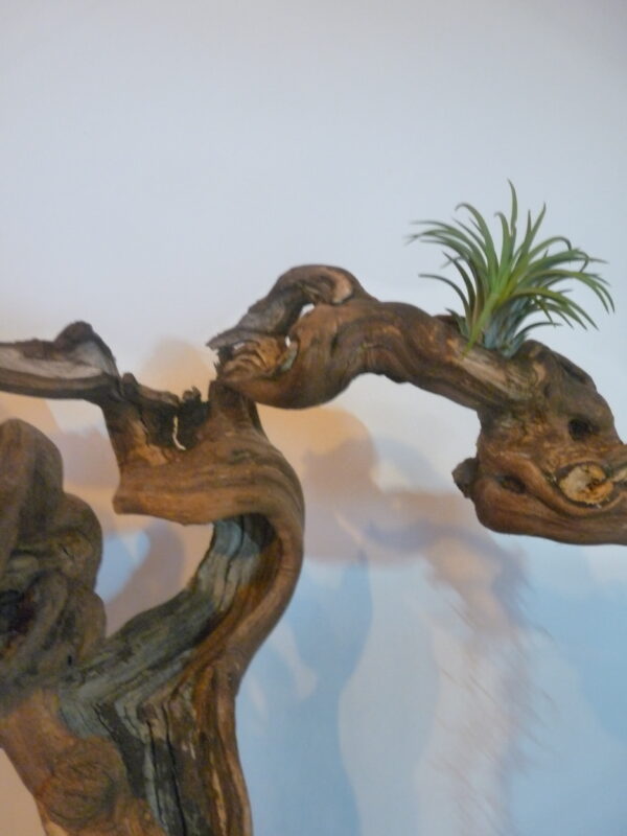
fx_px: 652
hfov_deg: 51.4
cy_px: 418
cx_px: 314
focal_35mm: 27
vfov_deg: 65.3
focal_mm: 4.8
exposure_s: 1/15
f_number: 2.8
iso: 800
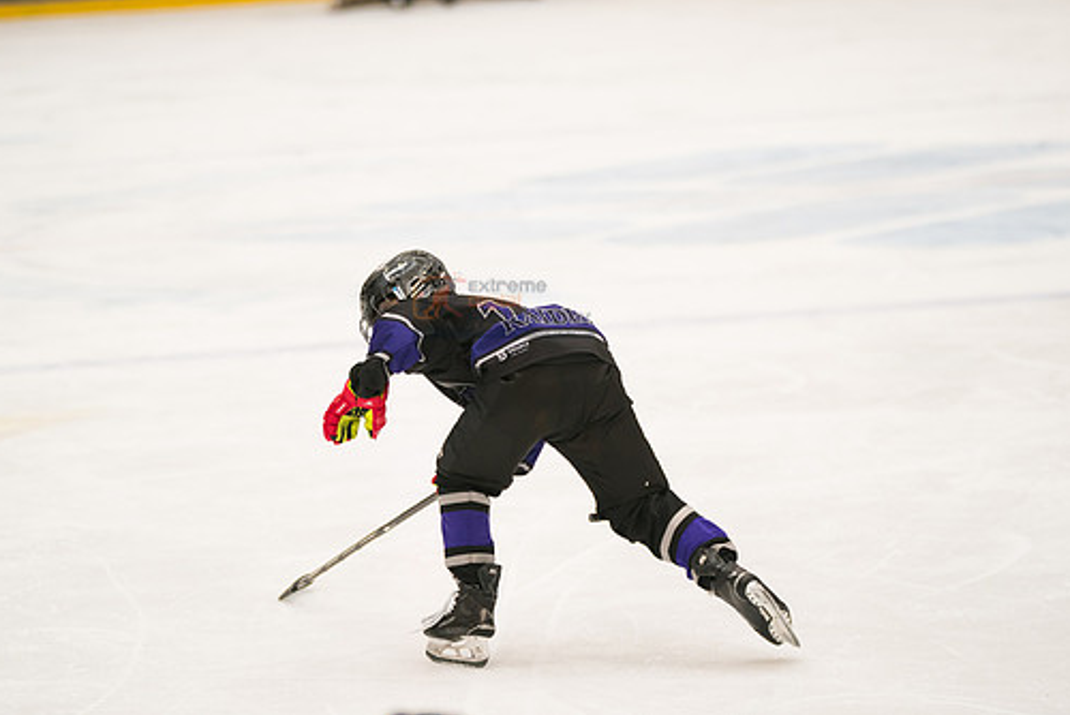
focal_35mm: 182
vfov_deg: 7.6
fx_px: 5412
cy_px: 305
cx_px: 505
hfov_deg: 11.3
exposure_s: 1/1250
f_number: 3.2
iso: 2000
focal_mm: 157
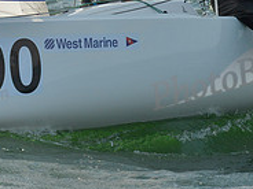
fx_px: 2171
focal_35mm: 297
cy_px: 23
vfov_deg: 5.0
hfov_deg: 6.7
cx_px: 81
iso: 400
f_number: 8
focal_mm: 98
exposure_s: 1/1600
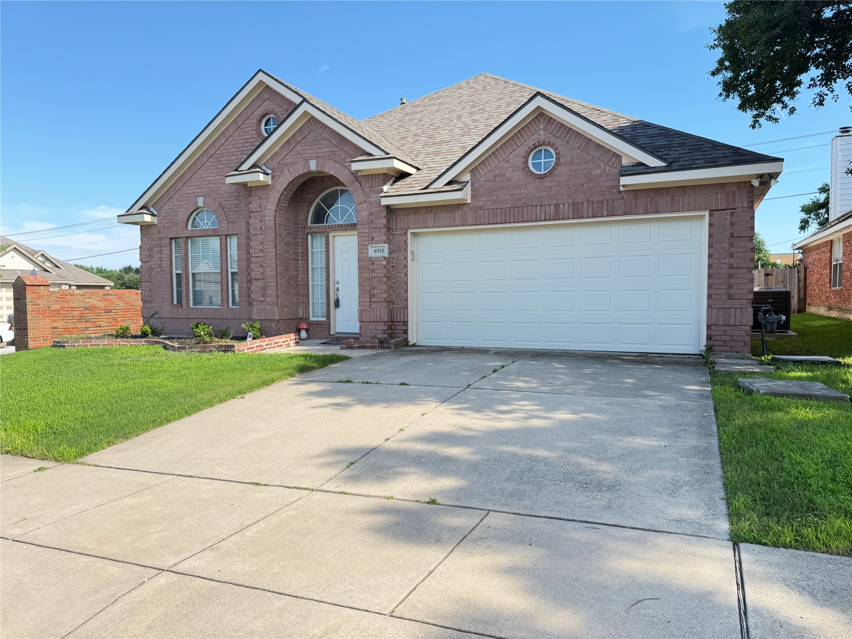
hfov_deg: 71.6
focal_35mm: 24
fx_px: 591
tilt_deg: -2.1
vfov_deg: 56.8
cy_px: 320
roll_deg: +1.0
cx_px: 426
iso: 80
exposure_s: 1/943
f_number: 1.78
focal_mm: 6.76
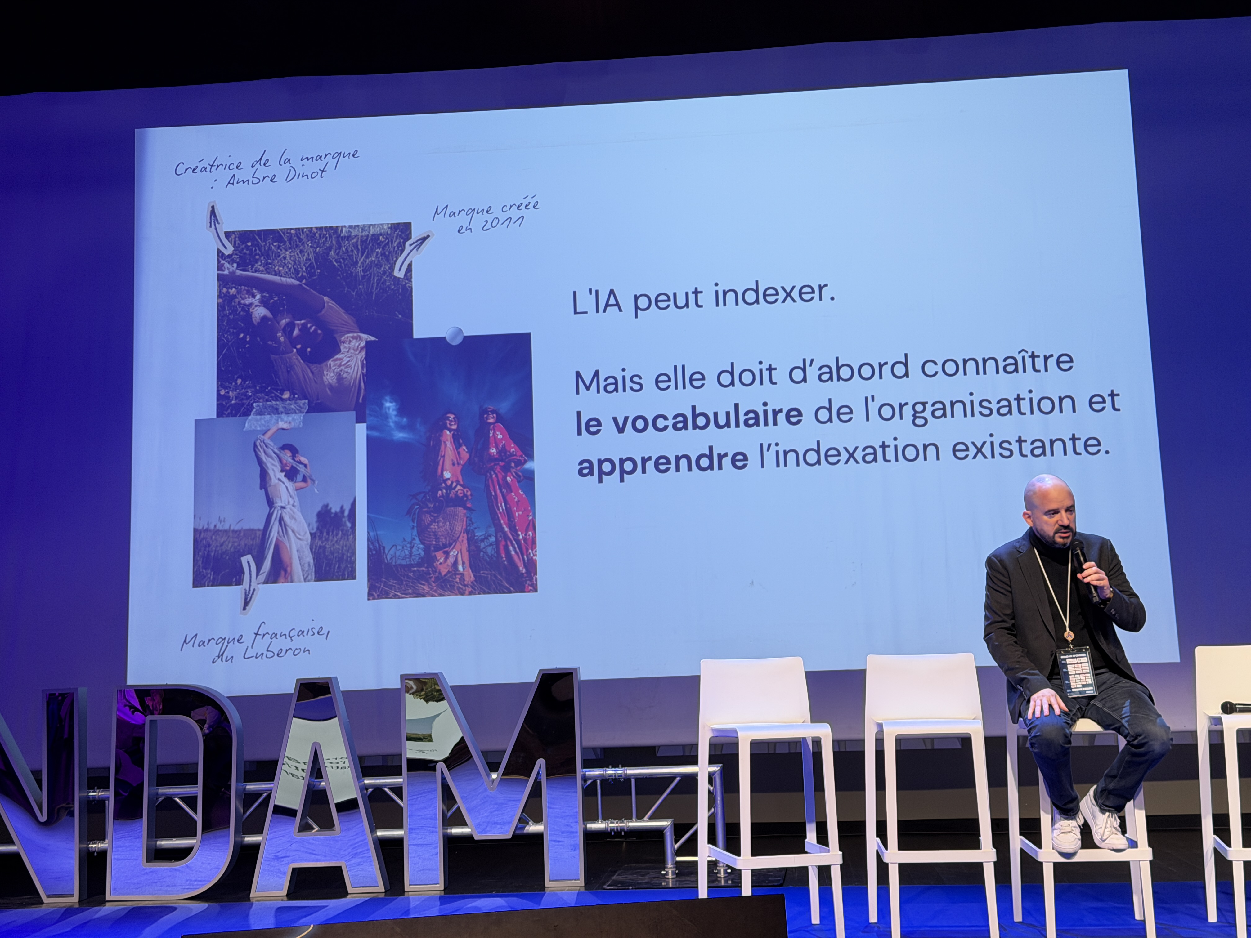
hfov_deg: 39.7
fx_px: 1735
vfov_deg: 30.3
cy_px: 469
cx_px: 626
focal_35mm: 48
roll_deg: +2.2
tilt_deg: +6.3
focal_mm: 6.76
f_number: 1.78
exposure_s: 1/50
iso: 64
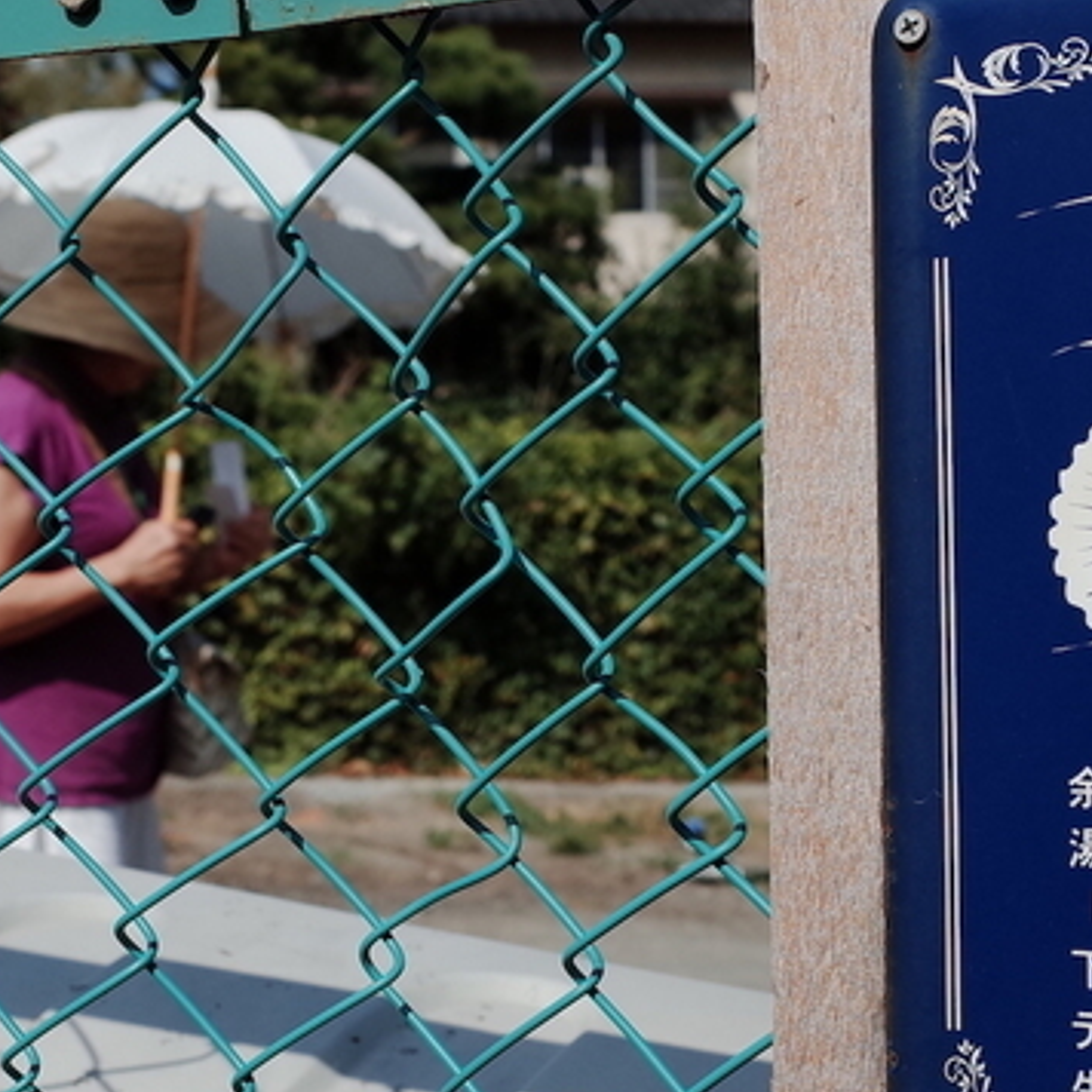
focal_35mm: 80
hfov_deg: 21.6
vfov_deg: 21.6
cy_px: 649
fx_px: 2855
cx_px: 457
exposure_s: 1/2000
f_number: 4
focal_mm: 18.3
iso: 100
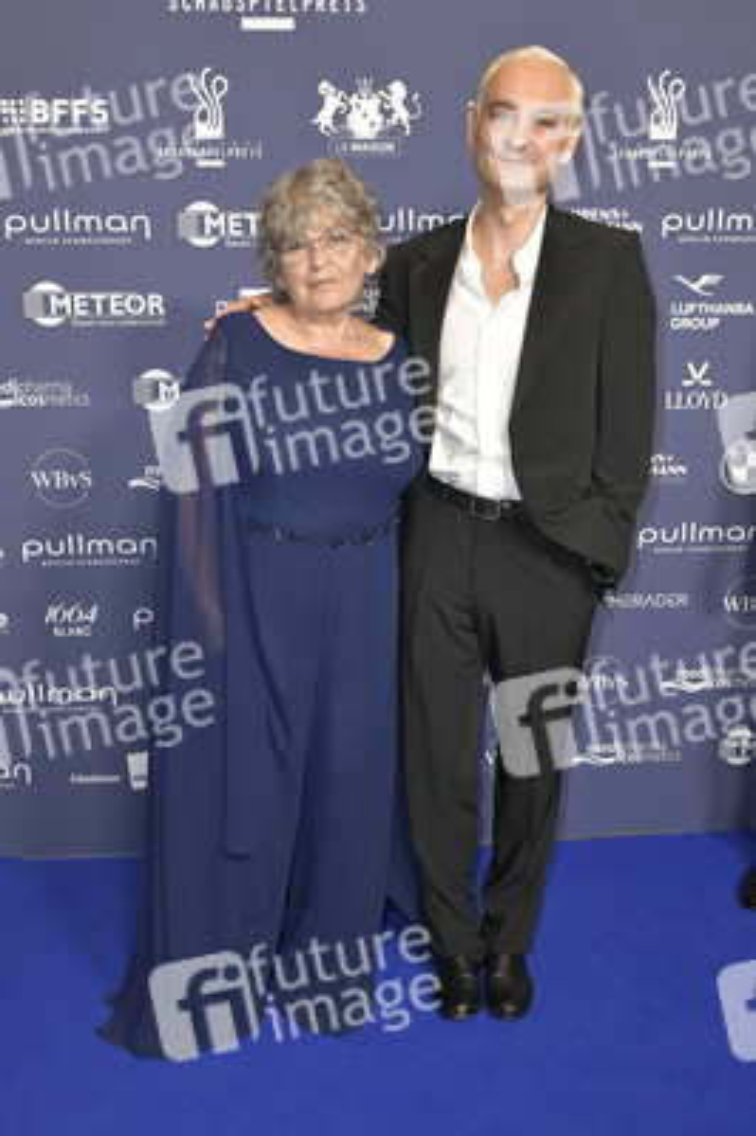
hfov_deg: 42.3
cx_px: 378
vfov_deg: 60.3
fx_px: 978
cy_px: 568
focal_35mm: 31
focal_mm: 31
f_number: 6.3
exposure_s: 1/250
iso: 2000
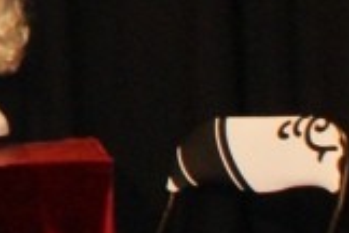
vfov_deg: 5.6
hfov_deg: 7.4
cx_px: -694
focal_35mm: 247
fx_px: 2394
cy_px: 115
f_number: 5.6
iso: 400
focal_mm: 26
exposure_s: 1/60
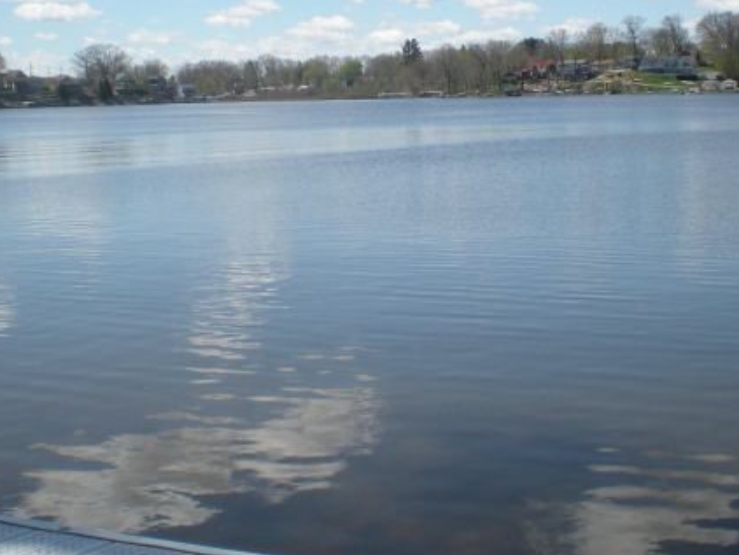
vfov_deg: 24.4
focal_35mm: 60
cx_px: 419
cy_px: 250
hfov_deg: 32.1
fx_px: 1282
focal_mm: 6.3
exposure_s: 1/478
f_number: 4.6
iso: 64
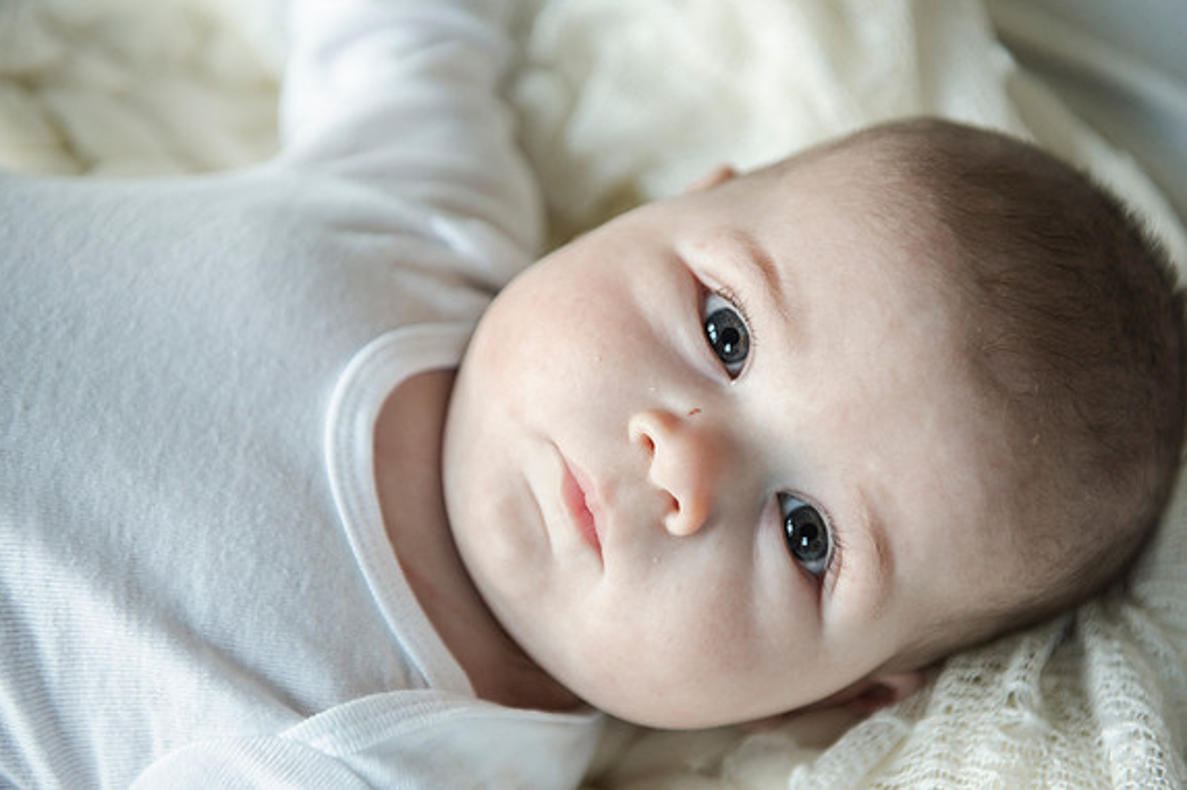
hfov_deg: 28.5
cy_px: 391
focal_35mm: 71
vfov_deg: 19.2
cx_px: 589
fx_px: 2340
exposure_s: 1/250
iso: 800
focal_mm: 70
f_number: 3.5
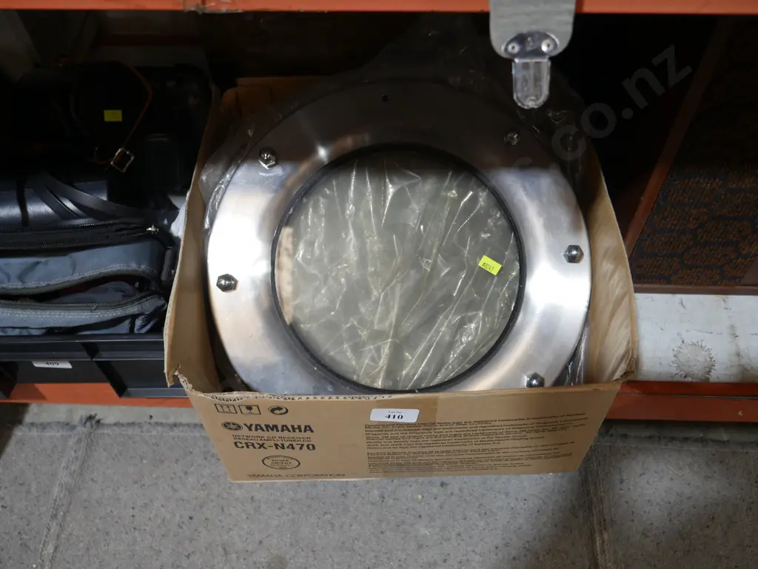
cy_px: 284
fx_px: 701
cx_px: 379
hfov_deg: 56.8
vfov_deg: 44.2
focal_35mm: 32
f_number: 3.6
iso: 320
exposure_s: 1/60
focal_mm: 16
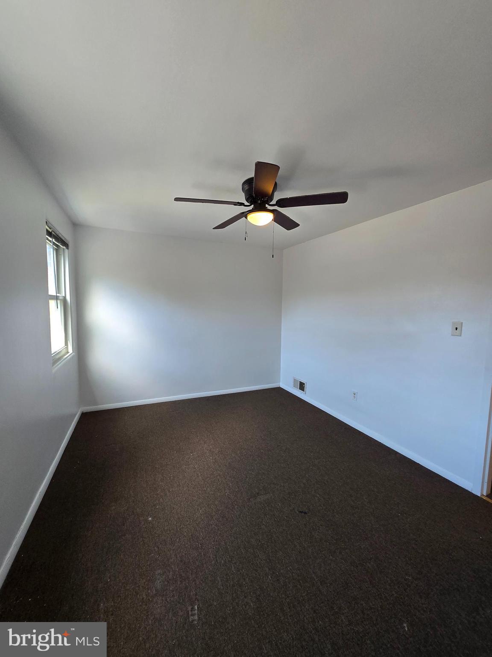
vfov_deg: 106.2
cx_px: 246
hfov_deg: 89.9
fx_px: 246
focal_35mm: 13
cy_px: 328
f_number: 2.2
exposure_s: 1/60
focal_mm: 1.7
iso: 80
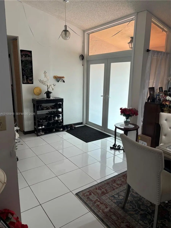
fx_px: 171
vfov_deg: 67.3
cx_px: 86
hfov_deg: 53.1
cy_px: 114
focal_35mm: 26
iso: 125
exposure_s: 1/60
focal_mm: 5.96
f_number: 1.6
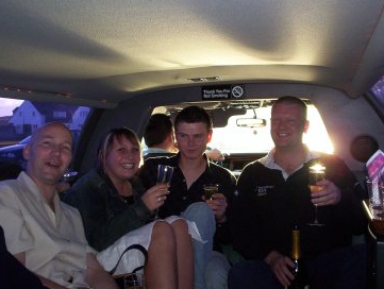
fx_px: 478
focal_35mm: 43
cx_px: 203
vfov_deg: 33.7
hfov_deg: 43.8
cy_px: 128
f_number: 4.5
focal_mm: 4.99
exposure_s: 1/60
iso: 140
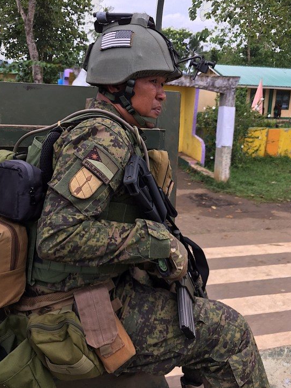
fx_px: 359
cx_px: 140
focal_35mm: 32
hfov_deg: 44.1
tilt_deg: -7.9
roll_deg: +0.5
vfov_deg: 56.7
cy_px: 176
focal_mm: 4.15
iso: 25
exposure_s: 1/420
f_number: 2.2
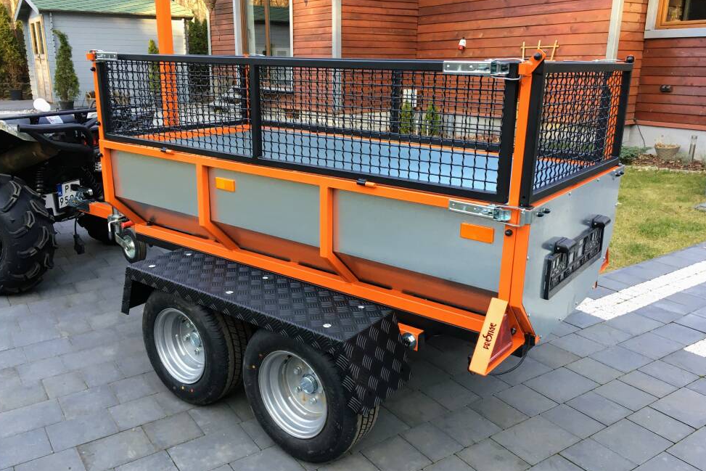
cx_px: 354
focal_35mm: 31
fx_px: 608
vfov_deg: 42.3
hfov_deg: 60.3
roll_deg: +0.7
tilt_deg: -15.3
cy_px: 229
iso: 25
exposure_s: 1/33
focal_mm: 4.15
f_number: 2.2
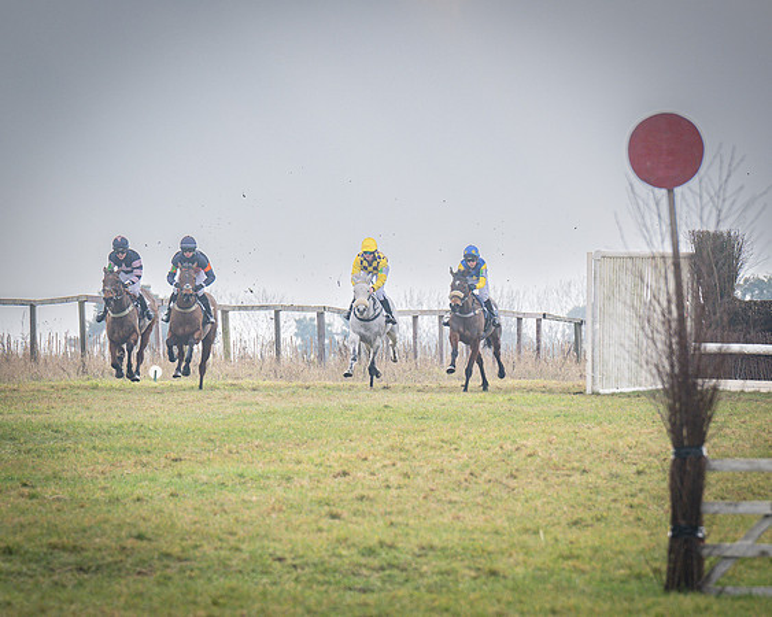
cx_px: 240
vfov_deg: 3.4
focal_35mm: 450
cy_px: 350
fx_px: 10287
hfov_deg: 4.3
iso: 320
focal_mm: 200
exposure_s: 1/1000
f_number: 5
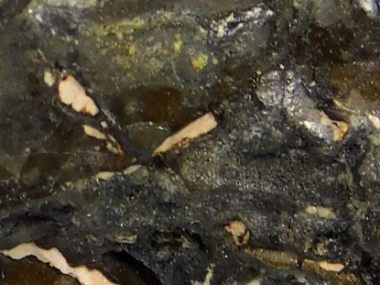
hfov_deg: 2.4
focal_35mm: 827
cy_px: 108
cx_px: -298
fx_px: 9076
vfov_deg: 1.8
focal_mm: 23.7
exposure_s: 1/80
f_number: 5
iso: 125
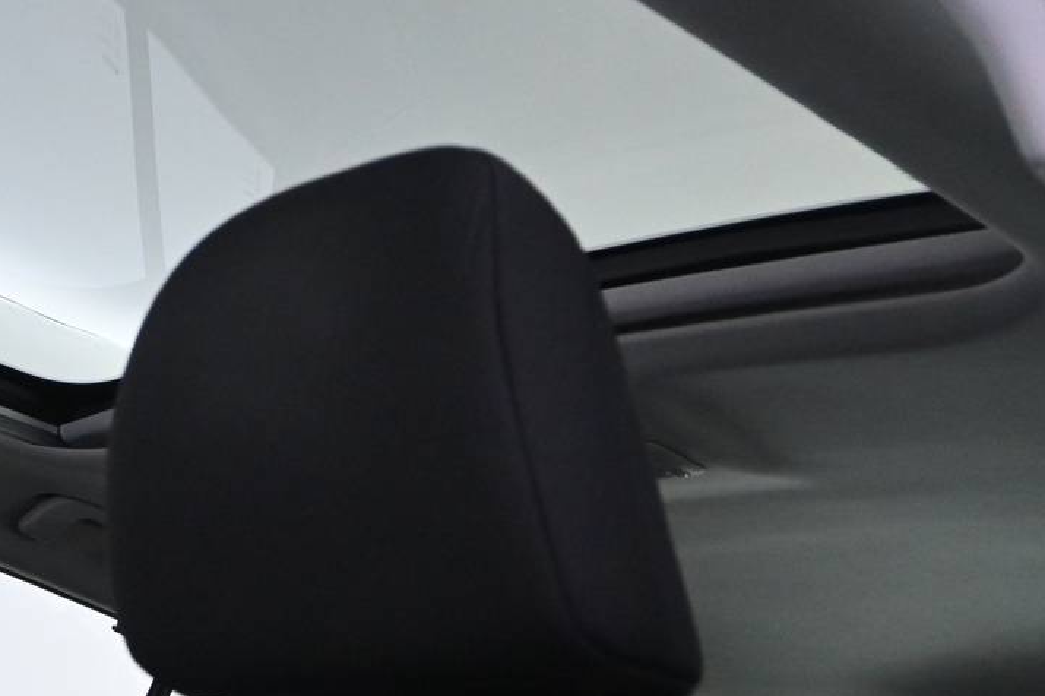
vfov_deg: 19.7
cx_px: 58
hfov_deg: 28.3
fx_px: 1973
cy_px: 99
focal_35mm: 68
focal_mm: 20
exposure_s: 1/40
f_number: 3.8
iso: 3200
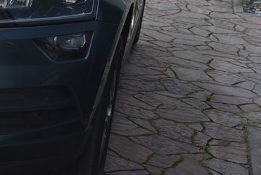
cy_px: -15
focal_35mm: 127
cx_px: -98
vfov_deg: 10.7
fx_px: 921
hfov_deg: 15.2
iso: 500
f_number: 8
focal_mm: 46
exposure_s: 1/250
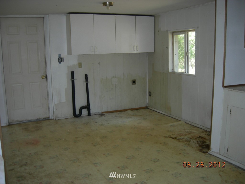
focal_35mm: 36
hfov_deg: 51.4
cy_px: 92
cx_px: 122
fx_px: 255
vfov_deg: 39.7
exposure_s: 1/60.1
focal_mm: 7.5
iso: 64
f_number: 2.7
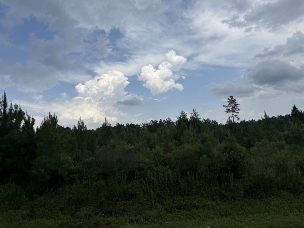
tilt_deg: +10.8
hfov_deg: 71.6
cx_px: 152
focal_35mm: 24
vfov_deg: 56.8
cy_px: 114
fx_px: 211
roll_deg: +2.8
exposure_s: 1/6711
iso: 80
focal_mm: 6.76
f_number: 1.78
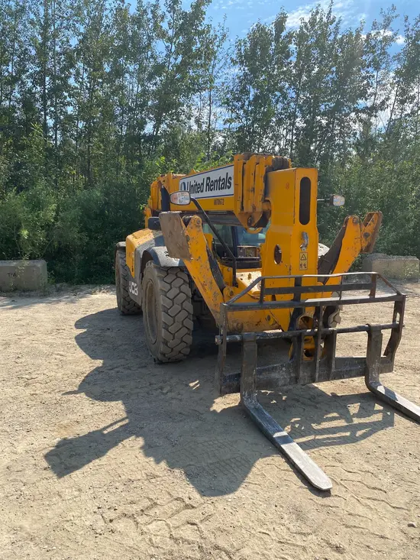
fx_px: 420
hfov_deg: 53.1
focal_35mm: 26
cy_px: 280
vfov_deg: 67.3
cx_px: 210
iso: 32
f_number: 1.8
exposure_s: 1/1961
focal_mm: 4.25
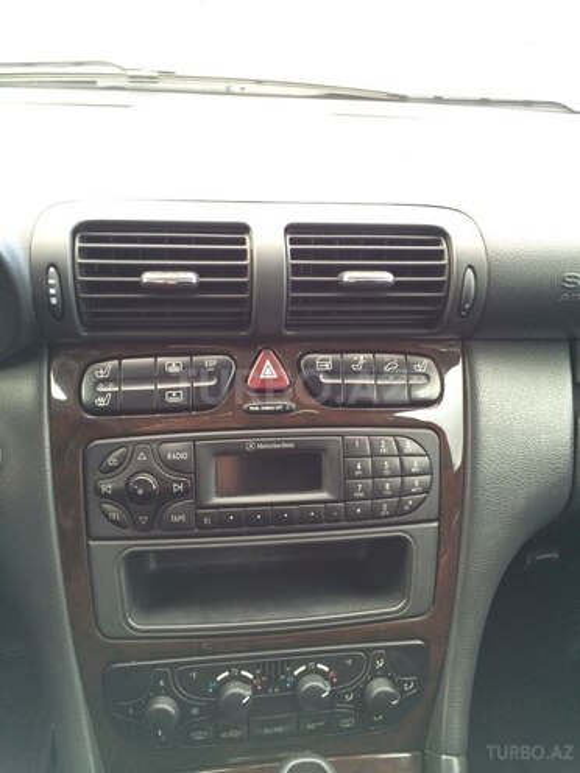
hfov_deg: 48.2
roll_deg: -1.2
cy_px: 386
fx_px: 648
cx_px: 290
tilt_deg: -31.6
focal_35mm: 29
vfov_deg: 61.7
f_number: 2.2
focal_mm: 4.15
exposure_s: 1/33
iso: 50
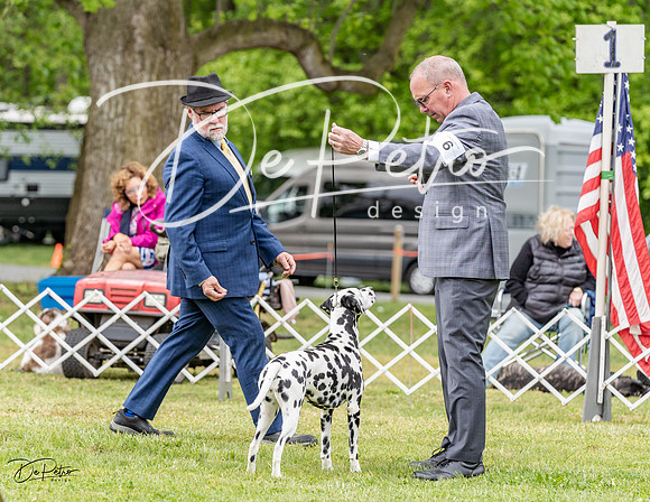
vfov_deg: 8.0
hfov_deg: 10.3
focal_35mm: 189
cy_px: 258
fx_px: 3596
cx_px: 306
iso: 500
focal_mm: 156
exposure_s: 1/1000
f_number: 4.5
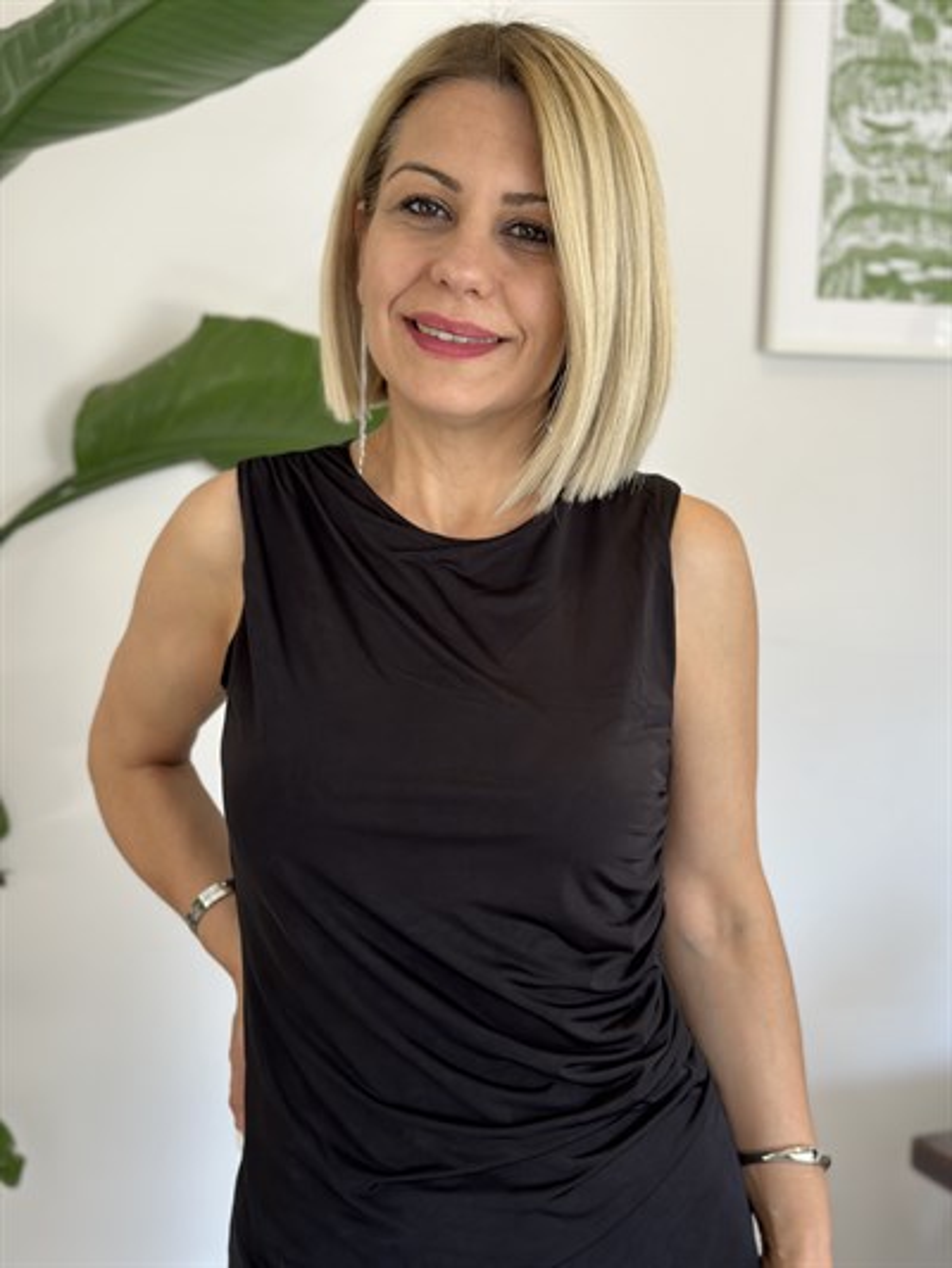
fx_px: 1759
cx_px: 476
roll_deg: -2.1
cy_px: 634
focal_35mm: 48
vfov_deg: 39.6
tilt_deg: -6.7
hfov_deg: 30.3
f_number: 1.78
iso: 80
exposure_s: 1/137
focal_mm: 6.86
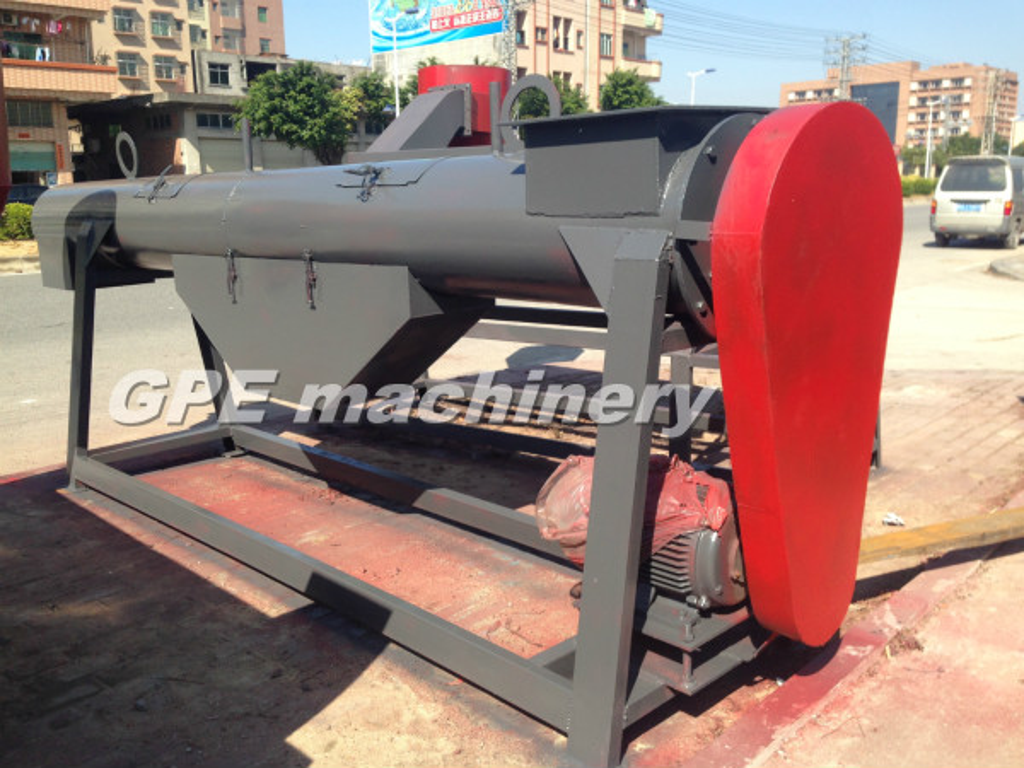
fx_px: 976
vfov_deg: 42.9
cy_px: 384
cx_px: 512
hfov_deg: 55.4
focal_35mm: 33
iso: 50
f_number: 2.4
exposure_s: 1/1043
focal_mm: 4.12
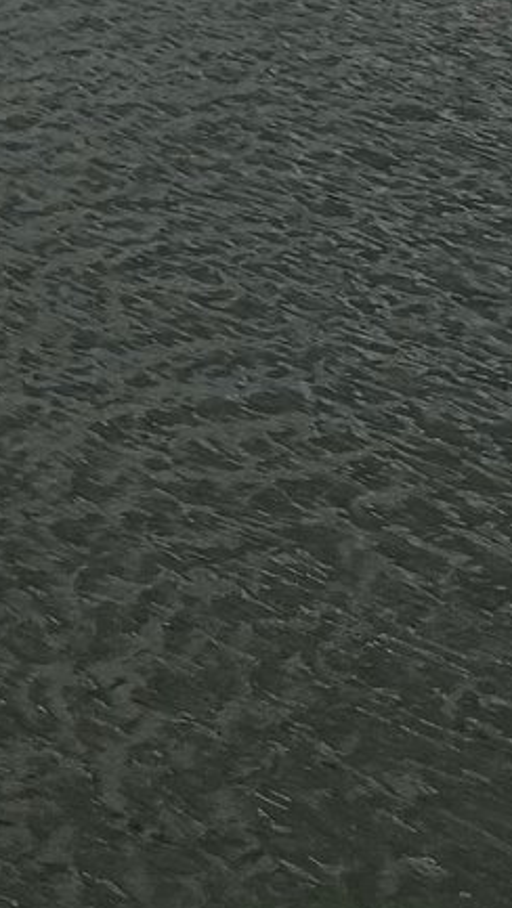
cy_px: -1039
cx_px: -1601
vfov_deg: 12.2
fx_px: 3639
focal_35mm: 151
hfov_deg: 6.4
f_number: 1.78
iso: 80
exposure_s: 1/11905
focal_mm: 6.76
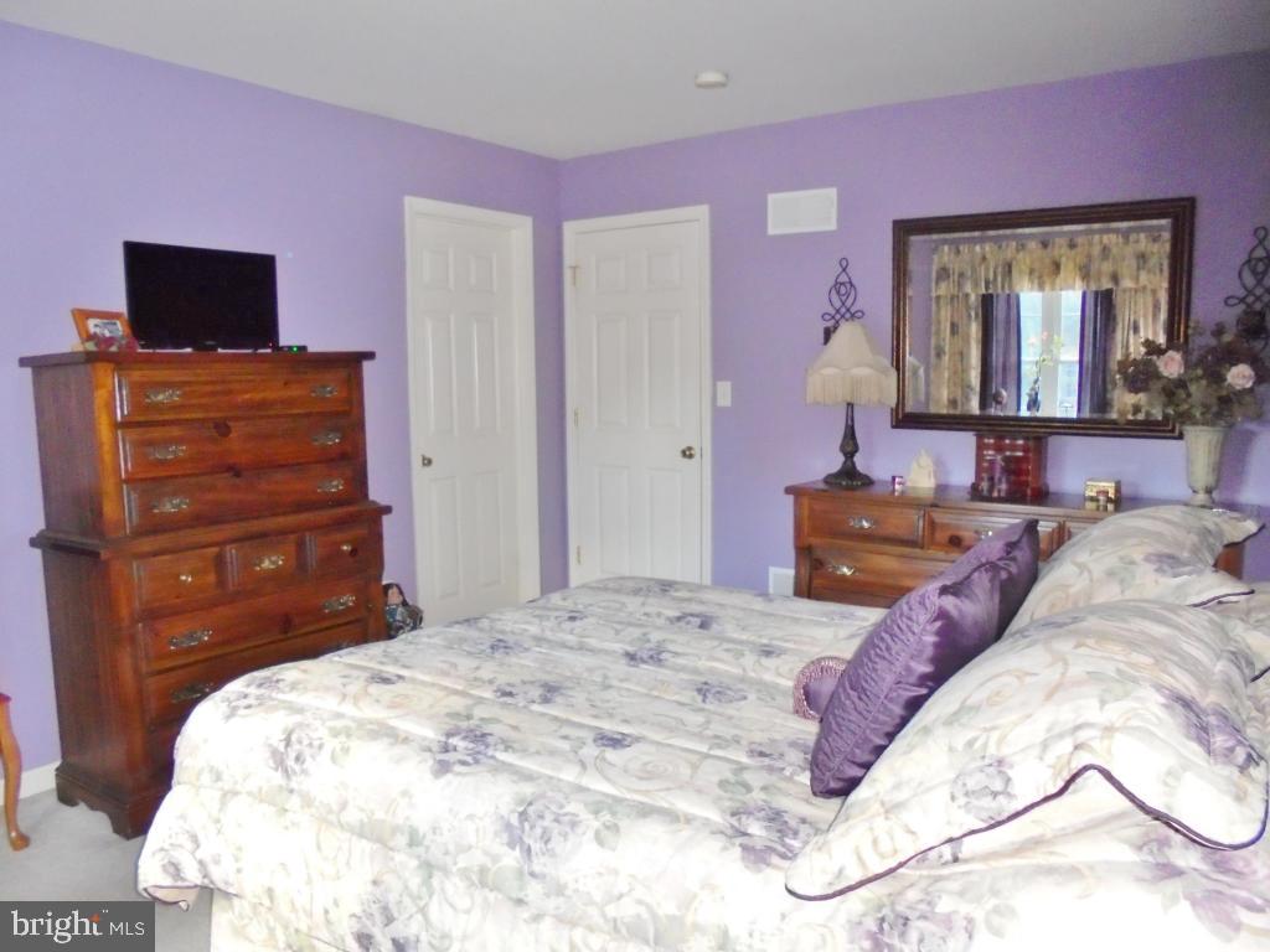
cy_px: 476
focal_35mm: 26
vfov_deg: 53.1
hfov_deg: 67.3
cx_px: 635
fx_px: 954
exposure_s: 1/30
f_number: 3.5
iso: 400
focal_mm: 4.6
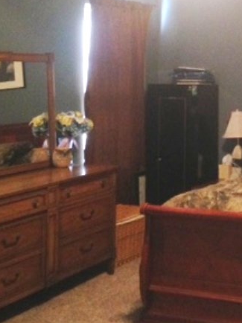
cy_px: 74
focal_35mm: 73
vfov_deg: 26.3
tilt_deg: -0.7
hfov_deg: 19.3
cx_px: 270
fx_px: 681
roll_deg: +0.0
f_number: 2.4
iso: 400
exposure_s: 1/20
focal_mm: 4.12
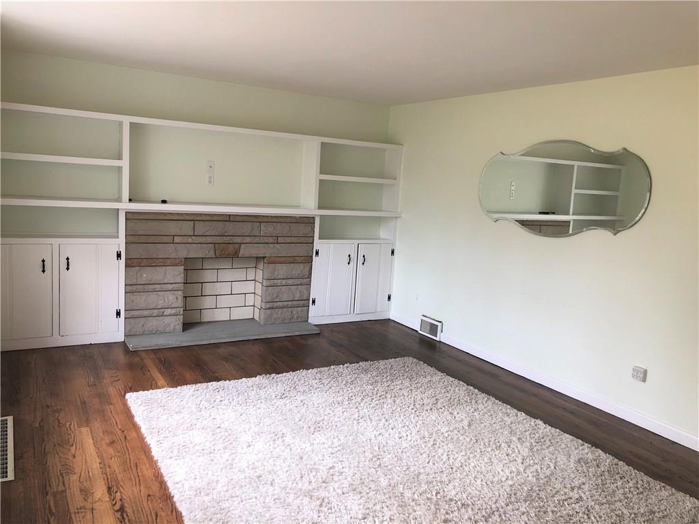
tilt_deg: -7.8
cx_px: 350
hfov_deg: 63.4
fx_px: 565
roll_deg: -2.9
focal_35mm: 28
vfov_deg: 49.7
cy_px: 262
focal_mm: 4
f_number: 1.8
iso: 40
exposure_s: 1/24
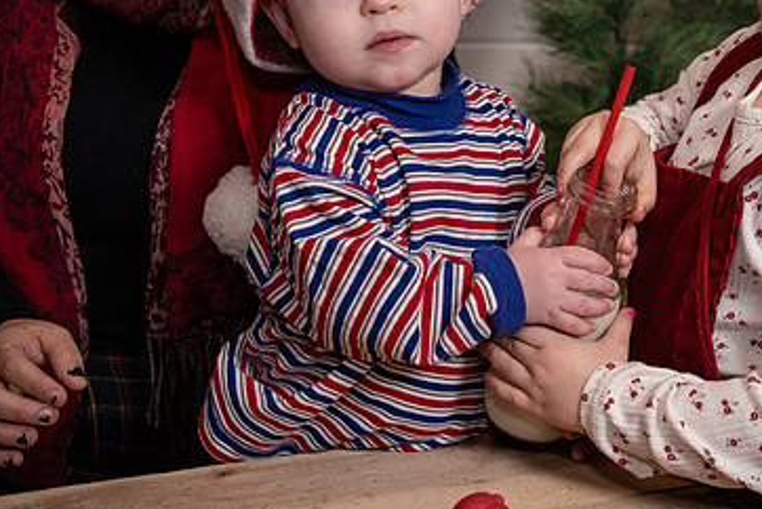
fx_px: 1525
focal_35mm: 72
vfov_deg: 18.9
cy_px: 155
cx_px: 533
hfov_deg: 27.8
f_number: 5.6
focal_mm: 45
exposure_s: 1/250
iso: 250
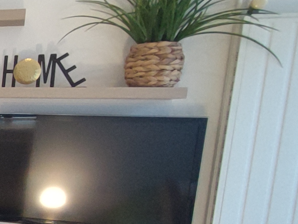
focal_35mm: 60
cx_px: -231
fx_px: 517
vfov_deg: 24.0
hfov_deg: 21.6
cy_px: 182
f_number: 2.2
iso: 737
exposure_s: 1/33
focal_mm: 1.65
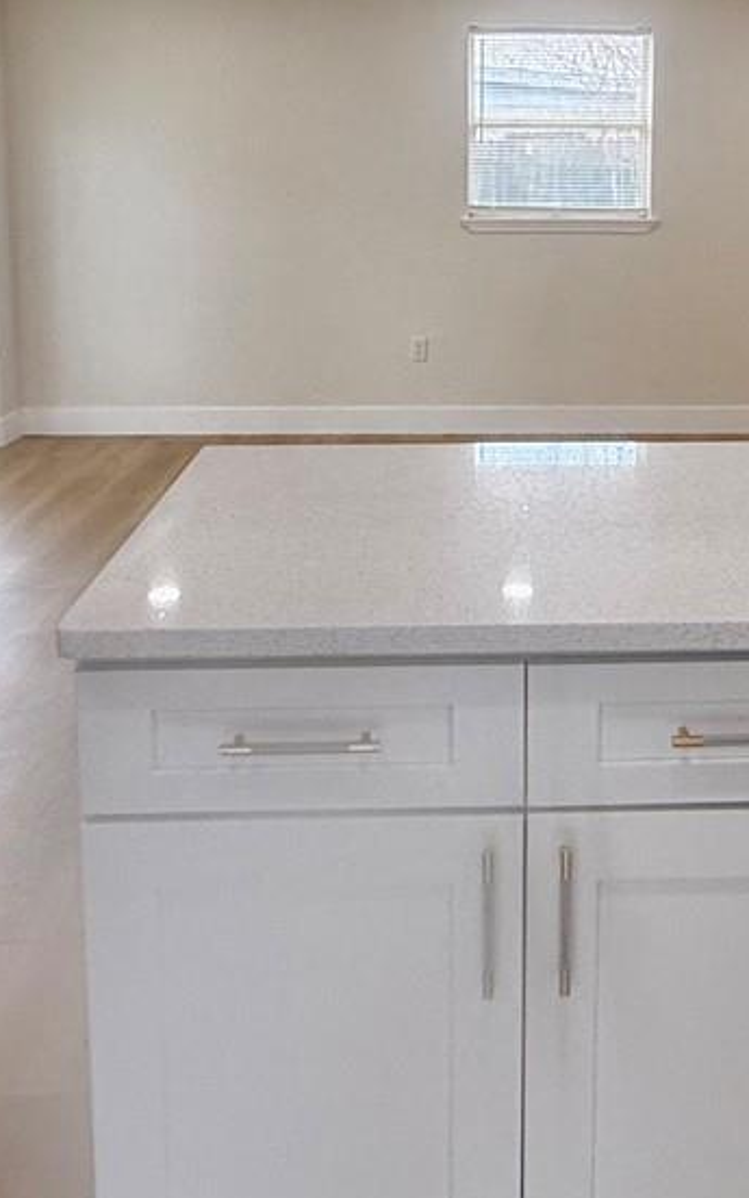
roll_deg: +1.2
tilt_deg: -7.1
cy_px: 362
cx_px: 512
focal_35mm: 43
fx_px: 1404
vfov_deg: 45.2
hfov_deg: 29.6
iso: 64
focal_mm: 2.22
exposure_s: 1/120
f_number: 2.2
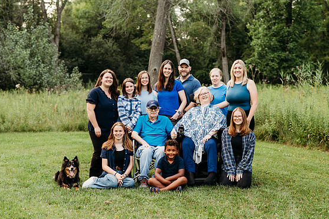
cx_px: 162
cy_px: 113
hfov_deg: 33.4
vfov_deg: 22.6
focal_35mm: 60
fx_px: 548
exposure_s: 1/320
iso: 400
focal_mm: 58
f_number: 2.8
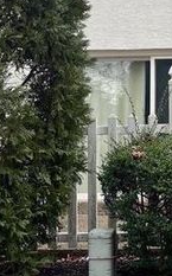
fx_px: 594
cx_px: 246
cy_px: 87
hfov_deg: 15.4
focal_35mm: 79
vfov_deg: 26.0
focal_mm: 5.1
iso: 40
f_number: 1.6
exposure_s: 1/202
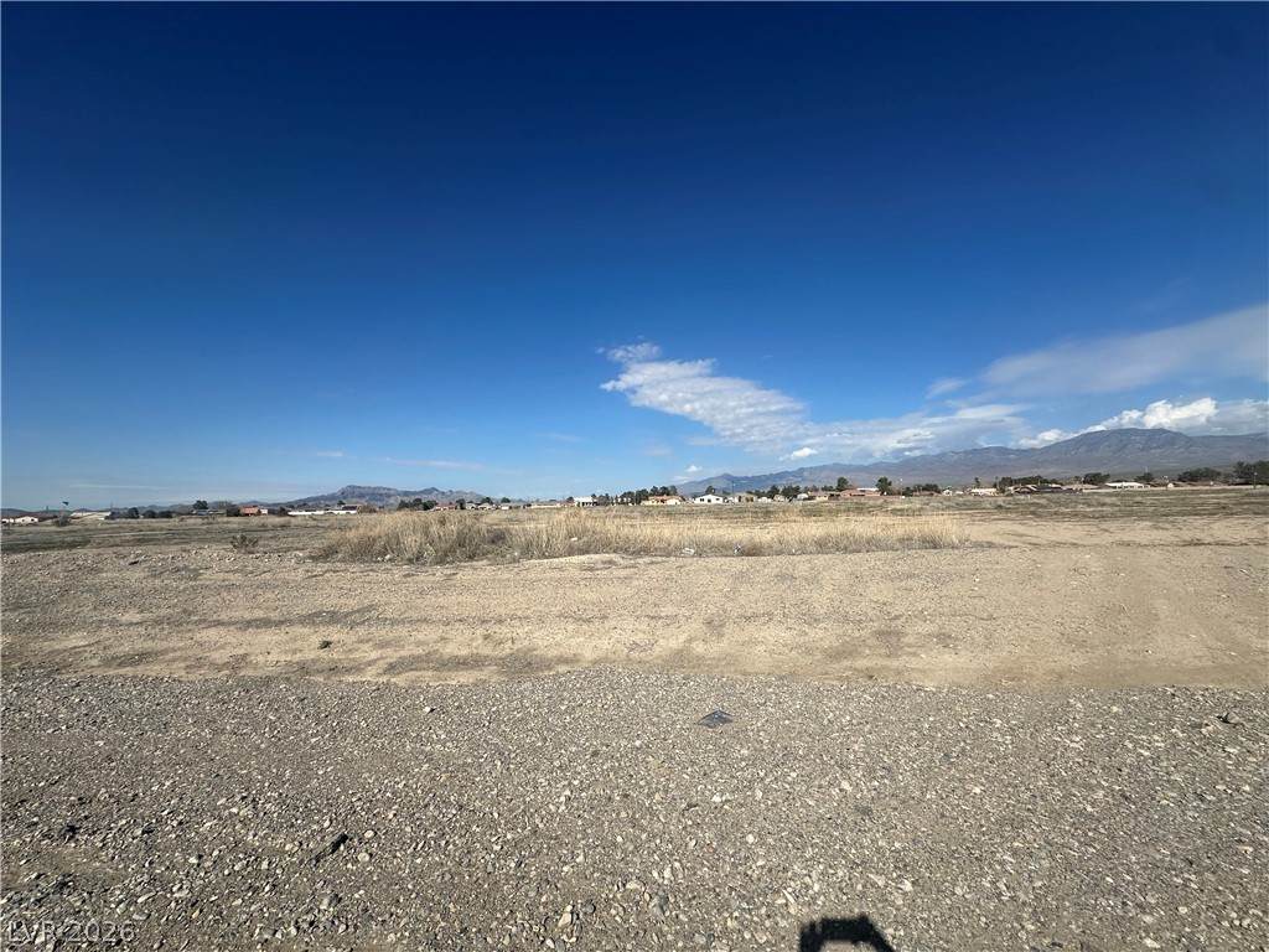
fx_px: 513
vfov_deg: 85.7
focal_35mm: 14
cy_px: 476
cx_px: 634
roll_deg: +1.1
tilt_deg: +3.0
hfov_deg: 102.1
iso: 50
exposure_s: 1/4651
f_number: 2.2
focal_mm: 2.22
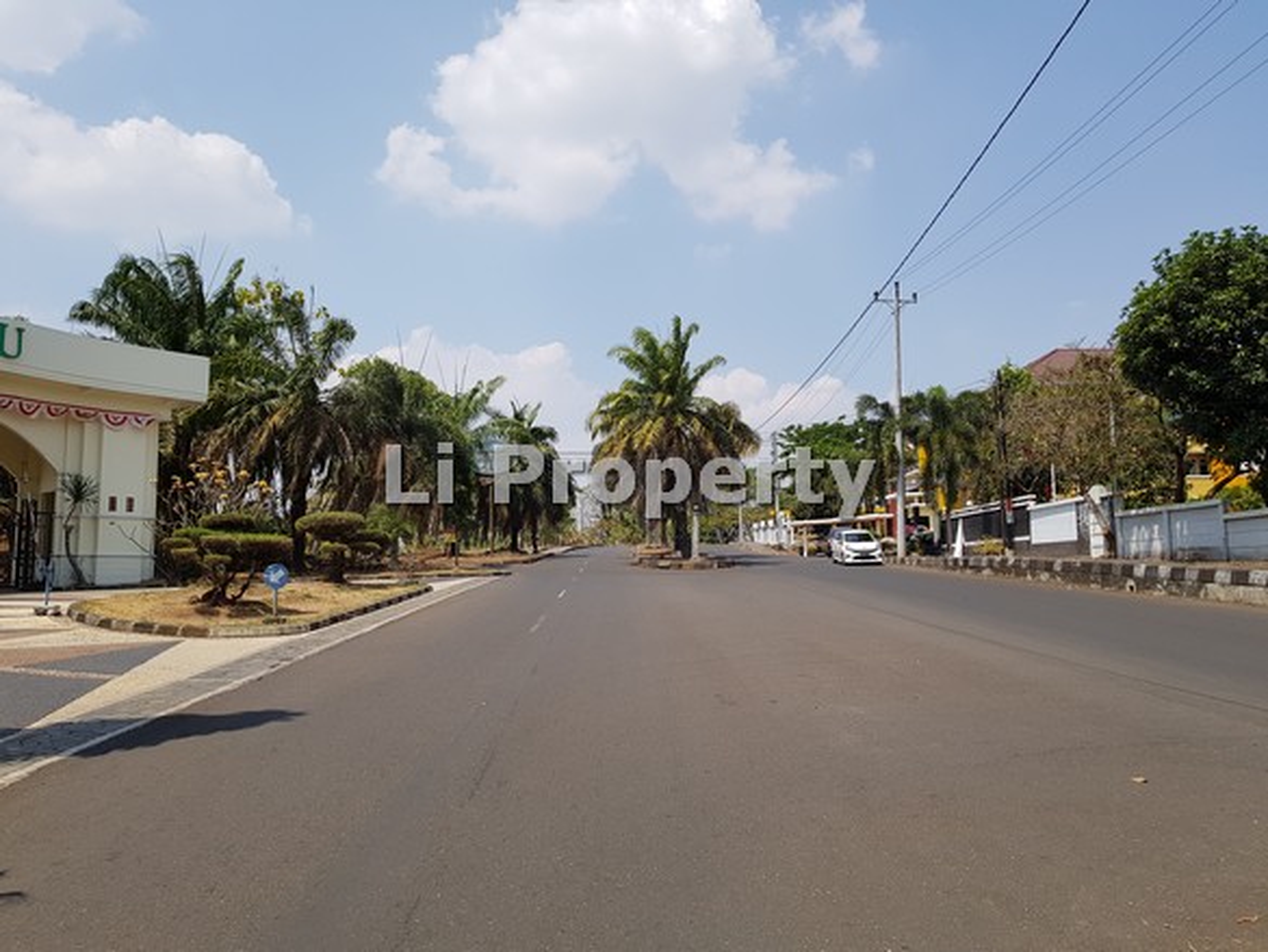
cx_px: 634
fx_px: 953
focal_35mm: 26
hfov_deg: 67.3
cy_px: 476
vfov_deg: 53.1
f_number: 1.7
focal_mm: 4.3
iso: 40
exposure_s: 1/2248
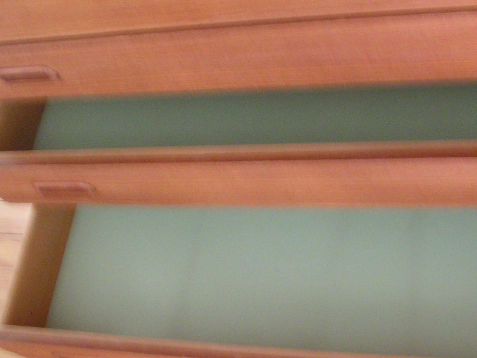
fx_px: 896
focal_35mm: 65
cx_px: 354
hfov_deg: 29.4
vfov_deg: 22.6
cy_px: 178
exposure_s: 1/8
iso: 200
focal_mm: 5.8
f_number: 5.6
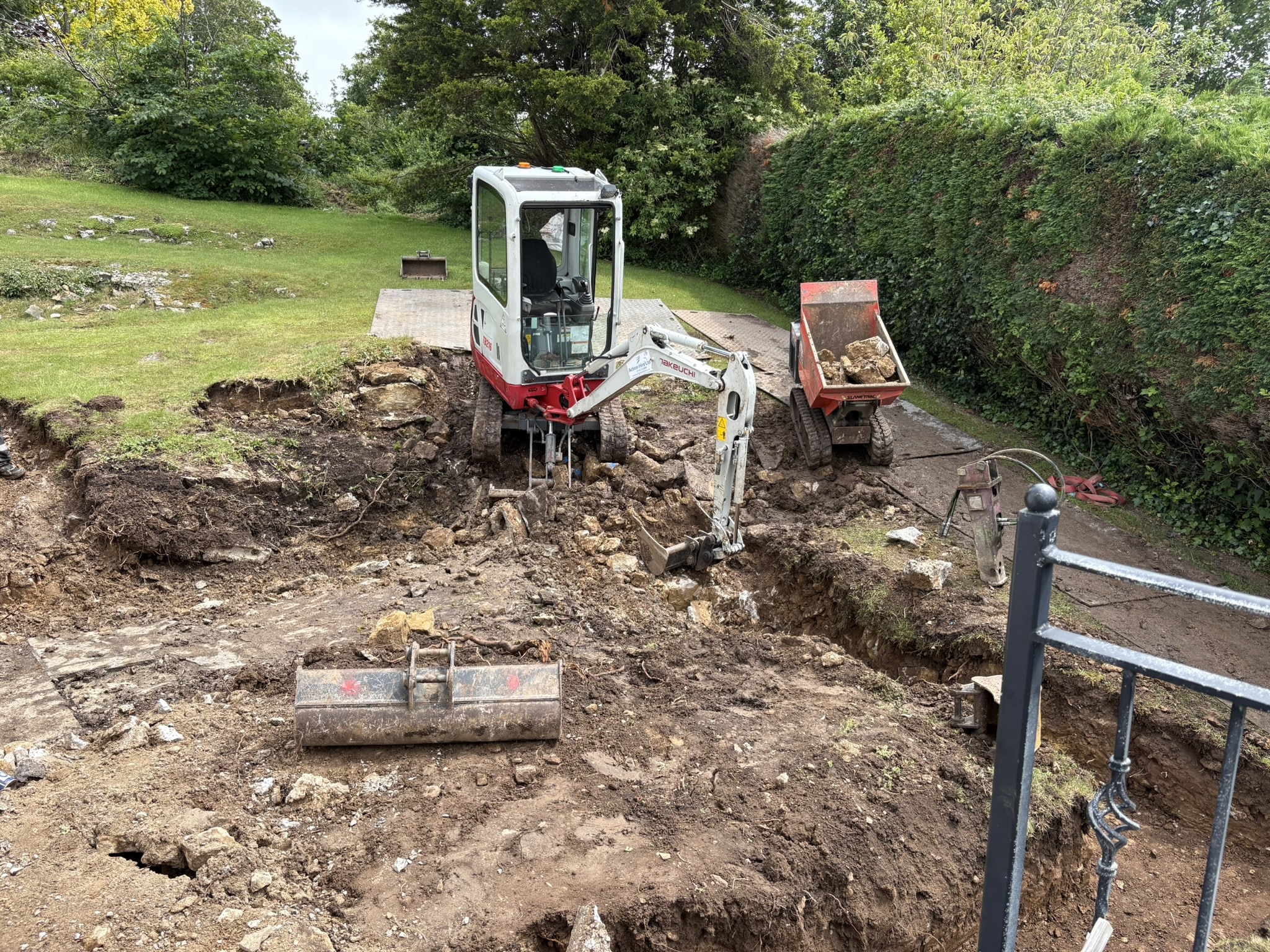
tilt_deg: -13.7
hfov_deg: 67.3
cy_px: 476
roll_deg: +0.7
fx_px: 954
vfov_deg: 53.1
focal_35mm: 26
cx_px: 635
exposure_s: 1/782
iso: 50
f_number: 1.6
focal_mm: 5.96
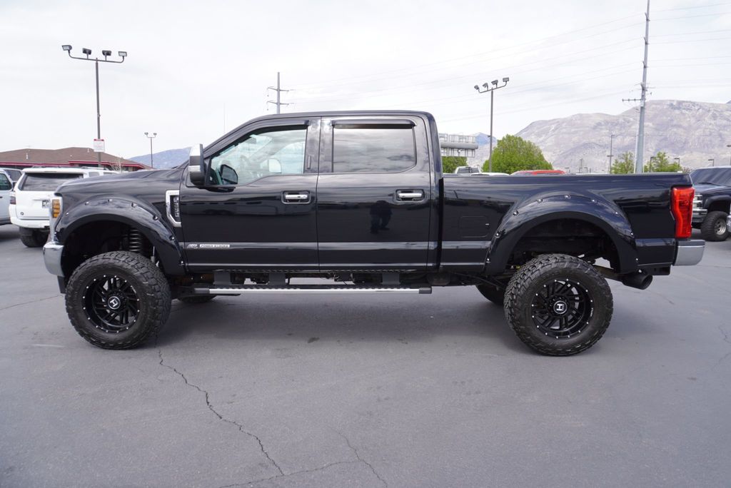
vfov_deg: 53.2
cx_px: 366
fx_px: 488
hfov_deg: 73.7
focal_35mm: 24
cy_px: 244
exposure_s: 1/160
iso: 100
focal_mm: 16
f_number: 6.3
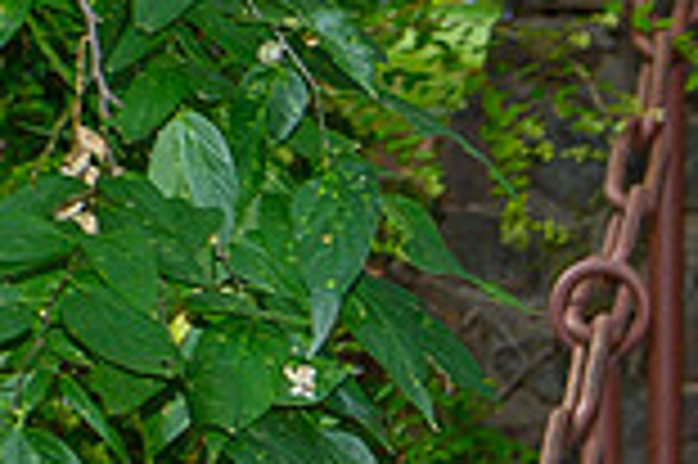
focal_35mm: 433
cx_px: 1285
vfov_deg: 3.2
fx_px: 8386
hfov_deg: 4.7
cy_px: 818
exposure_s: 1/60
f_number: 5
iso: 200
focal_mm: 62
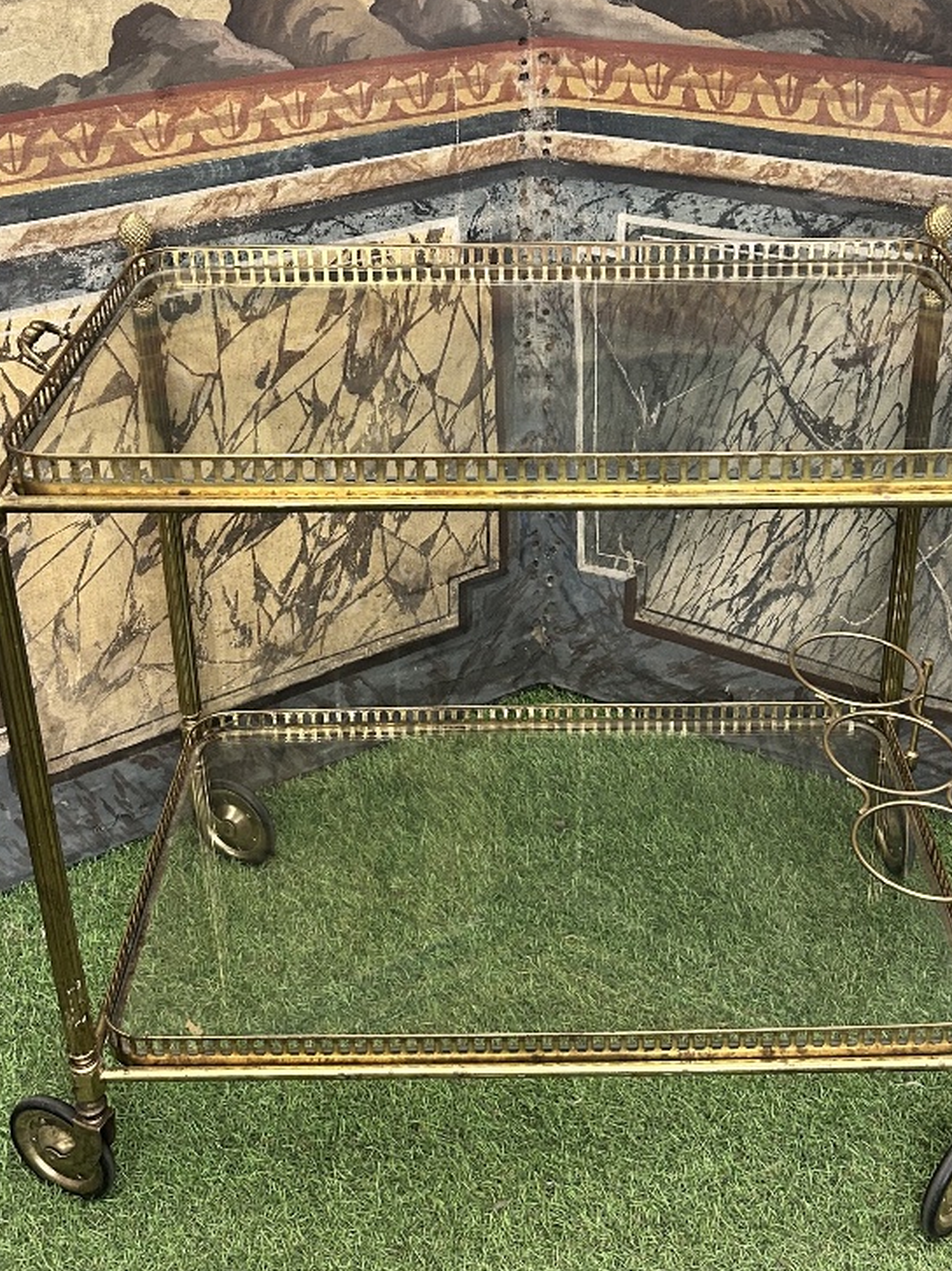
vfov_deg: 43.3
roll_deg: +0.8
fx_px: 1578
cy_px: 429
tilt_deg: -24.2
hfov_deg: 33.5
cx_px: 530
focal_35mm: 43
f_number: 1.5
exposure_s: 1/50
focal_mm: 5.7
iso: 320
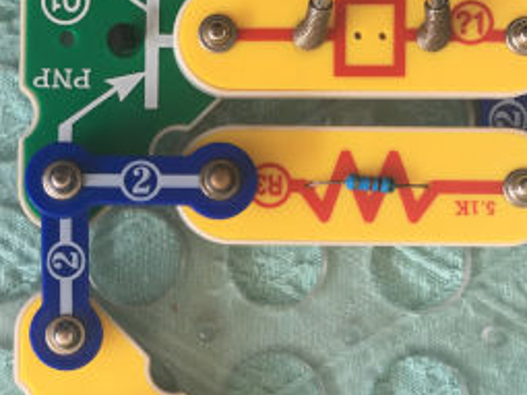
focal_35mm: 76
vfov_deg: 19.3
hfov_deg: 25.2
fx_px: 1156
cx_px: 92
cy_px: 238
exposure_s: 1/100
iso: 32
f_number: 2.2
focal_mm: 4.15
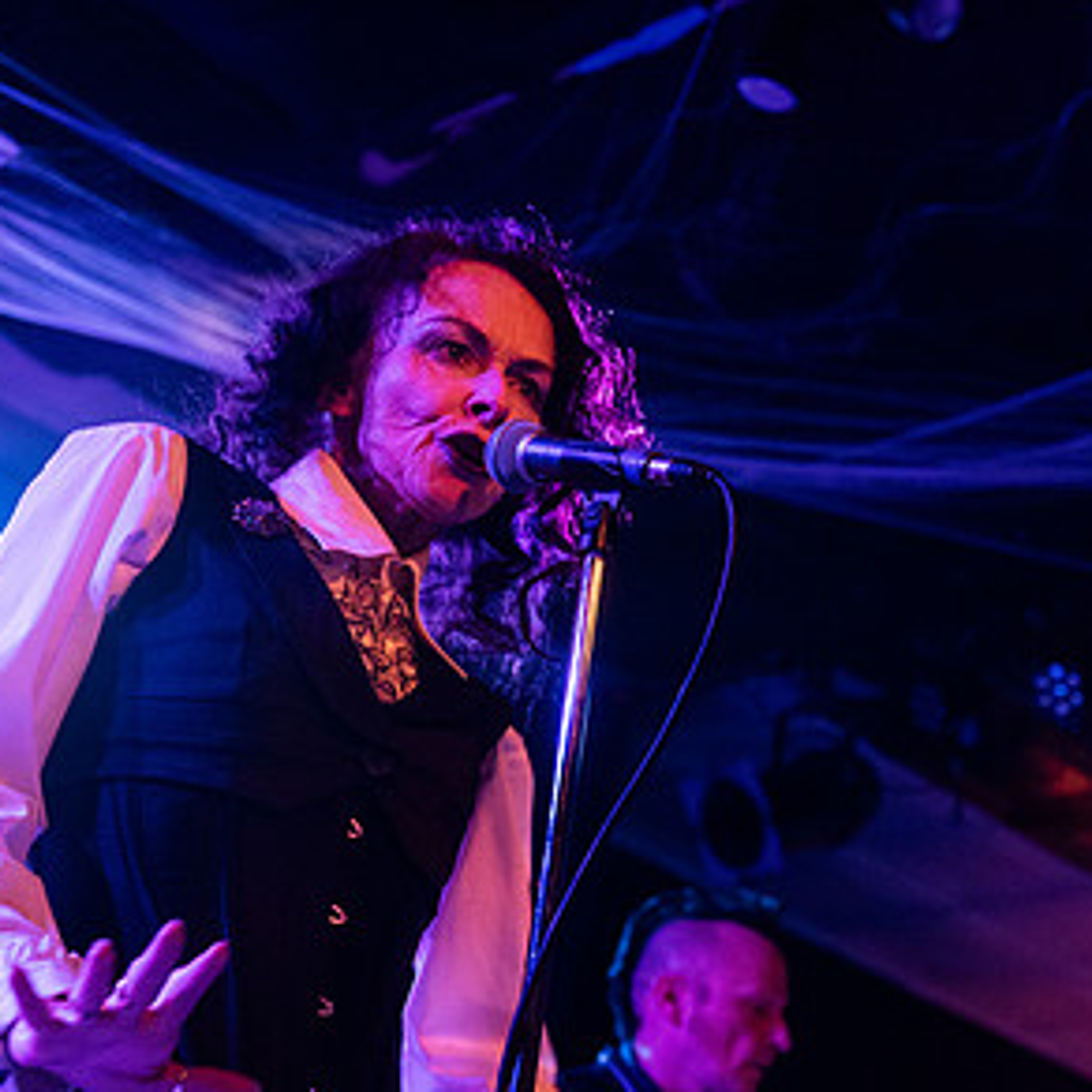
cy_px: 682
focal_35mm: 71
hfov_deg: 24.1
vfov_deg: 24.3
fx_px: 2534
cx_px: 793
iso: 3200
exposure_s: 1/100
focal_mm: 42
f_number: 3.2
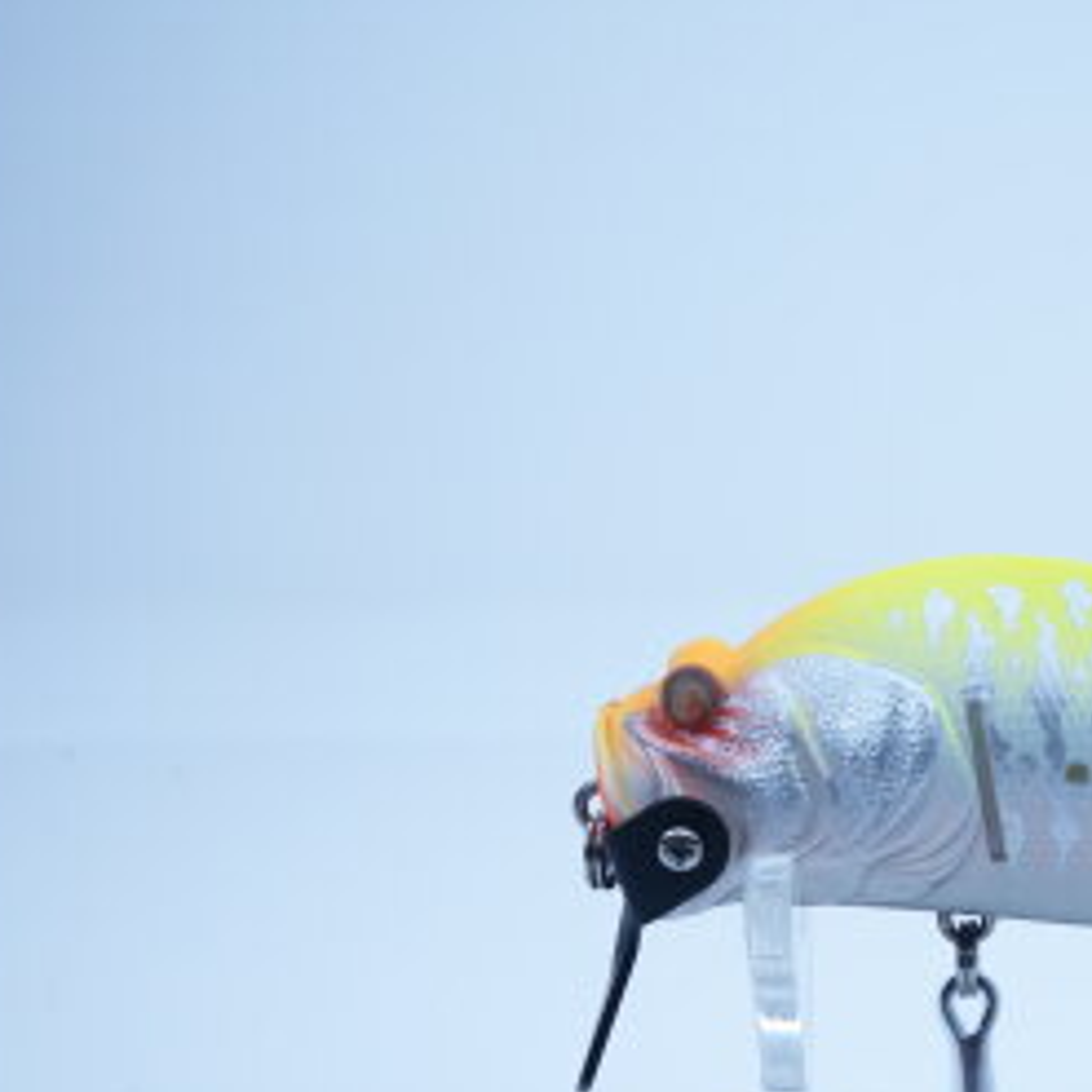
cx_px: 1048
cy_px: 765
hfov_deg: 24.4
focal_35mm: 68
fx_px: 2427
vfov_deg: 25.2
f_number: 13
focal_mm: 33
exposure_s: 1/8
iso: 100
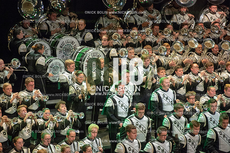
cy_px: 76
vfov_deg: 6.9
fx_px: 1277
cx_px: 115
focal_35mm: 200
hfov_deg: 10.3
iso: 8000
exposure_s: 1/1600
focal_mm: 200
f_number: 2.8
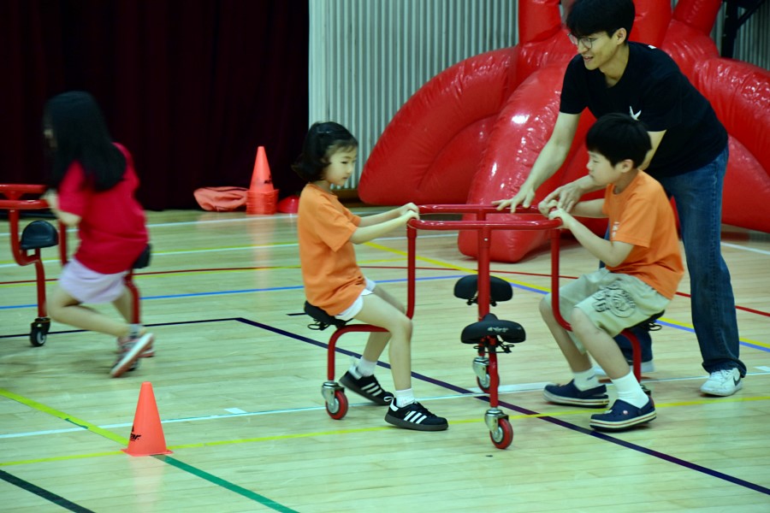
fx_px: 3368
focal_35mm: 158
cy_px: 256
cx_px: 385
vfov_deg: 8.7
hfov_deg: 13.0
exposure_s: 1/50
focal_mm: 105
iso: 800
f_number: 6
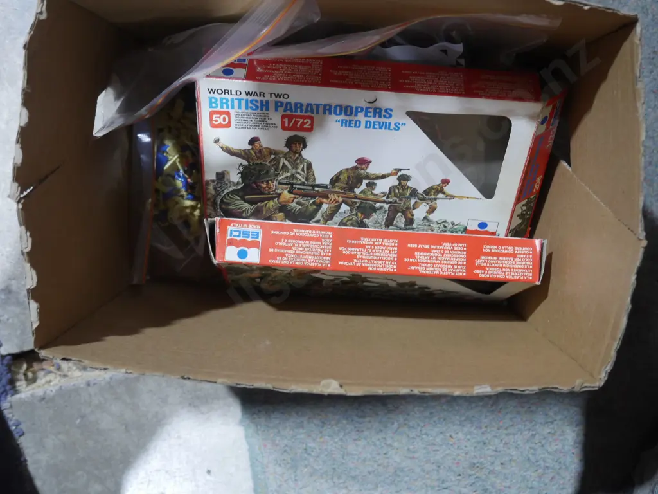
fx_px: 798
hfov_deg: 44.8
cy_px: 247
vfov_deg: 34.3
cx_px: 329
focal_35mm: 42
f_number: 4.6
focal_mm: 21
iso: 1250
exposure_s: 1/60
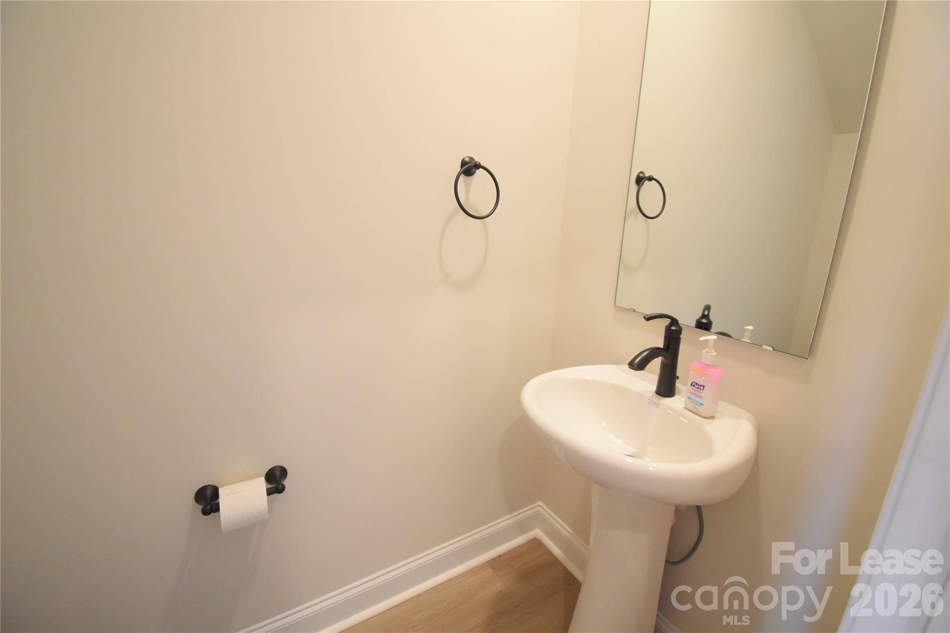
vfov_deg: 77.3
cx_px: 475
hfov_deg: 100.4
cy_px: 316
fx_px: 396
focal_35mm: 15
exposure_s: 1/125
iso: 2800
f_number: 4.5
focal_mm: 10
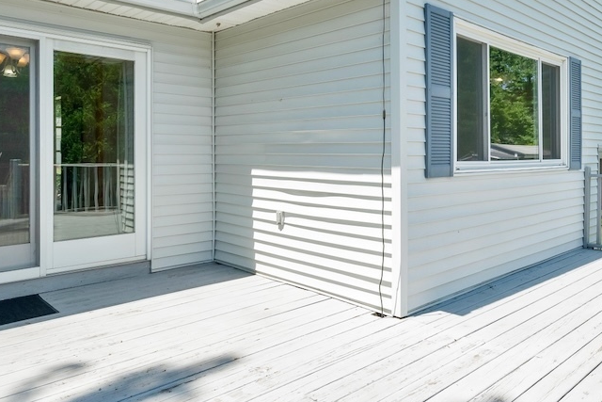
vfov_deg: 46.0
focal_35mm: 28
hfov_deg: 65.4
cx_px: 318
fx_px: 468
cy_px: 148
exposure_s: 1/500
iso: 800
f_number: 10
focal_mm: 14
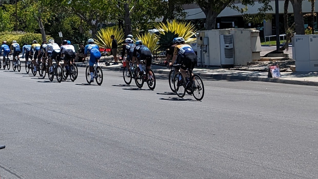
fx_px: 725
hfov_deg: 21.6
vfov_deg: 14.0
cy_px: 29
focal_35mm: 86
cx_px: -129
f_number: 1.68
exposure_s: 1/1167
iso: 21
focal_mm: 6.9
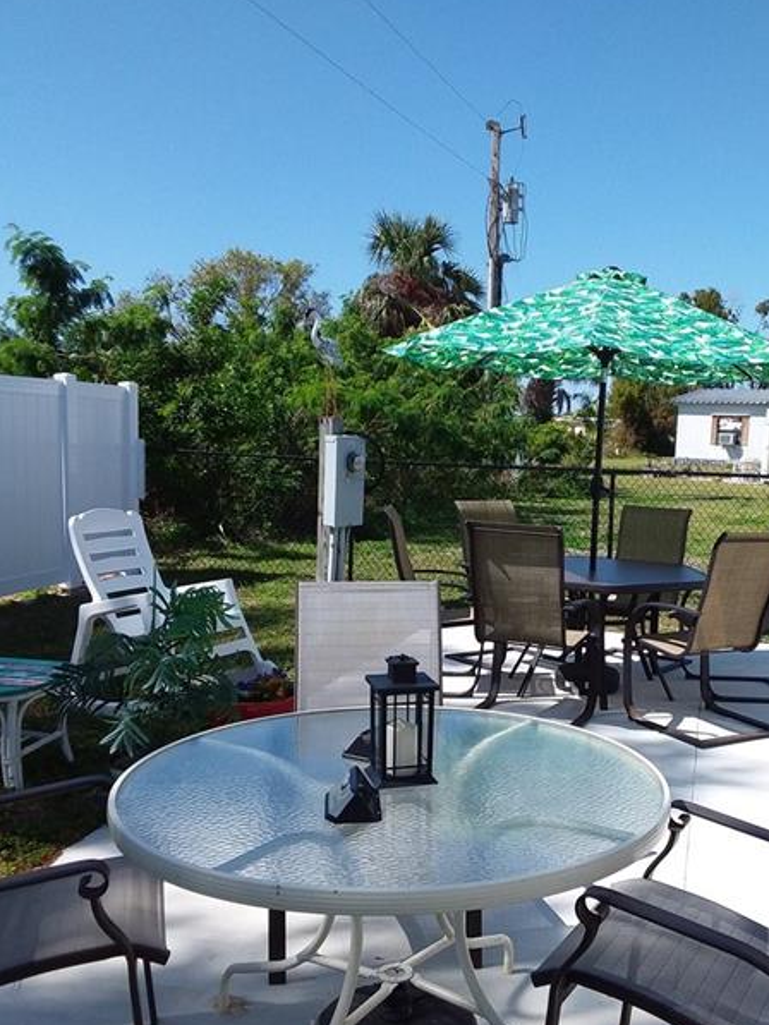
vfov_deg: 51.2
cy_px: 580
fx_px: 1066
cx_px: 481
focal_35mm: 36
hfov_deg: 39.4
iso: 40
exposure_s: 1/1734
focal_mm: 2.91
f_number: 1.9
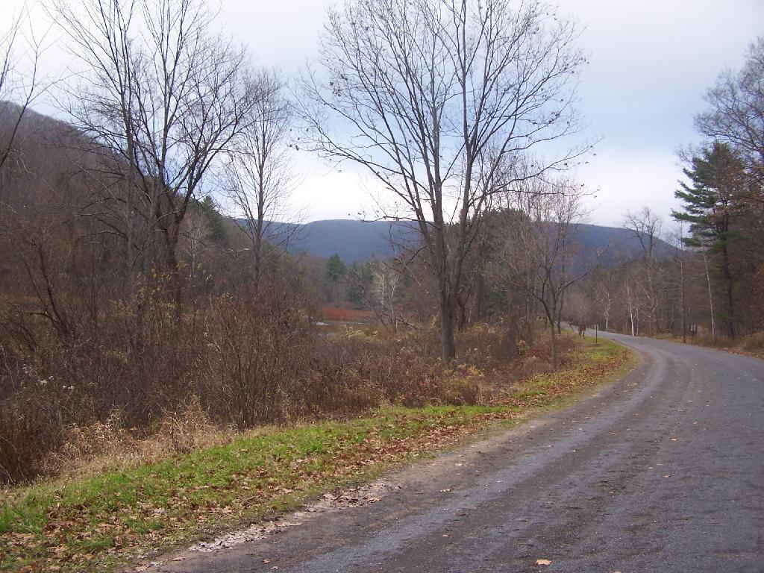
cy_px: 286
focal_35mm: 38
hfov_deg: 49.0
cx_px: 382
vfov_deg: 37.7
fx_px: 839
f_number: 2.8
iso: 100
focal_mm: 6.3
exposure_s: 1/125
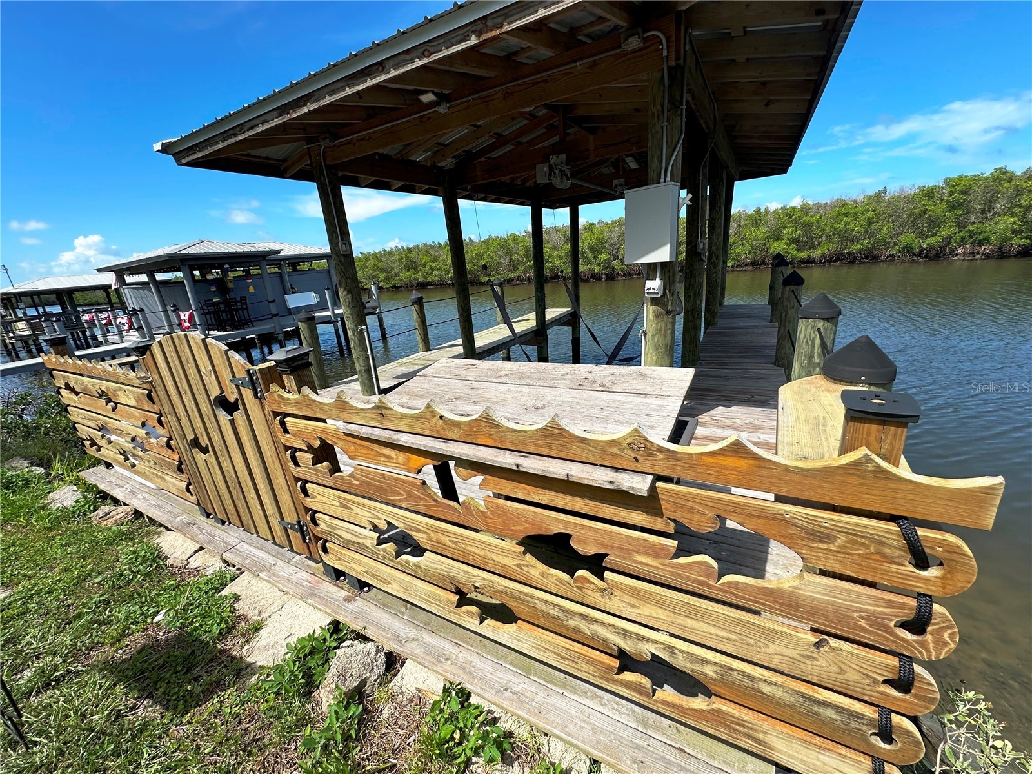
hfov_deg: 102.1
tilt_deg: -17.9
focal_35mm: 14
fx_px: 417
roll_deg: +5.2
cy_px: 387
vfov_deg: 85.7
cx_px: 516
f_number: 2.2
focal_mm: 2.22
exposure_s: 1/1642
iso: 50
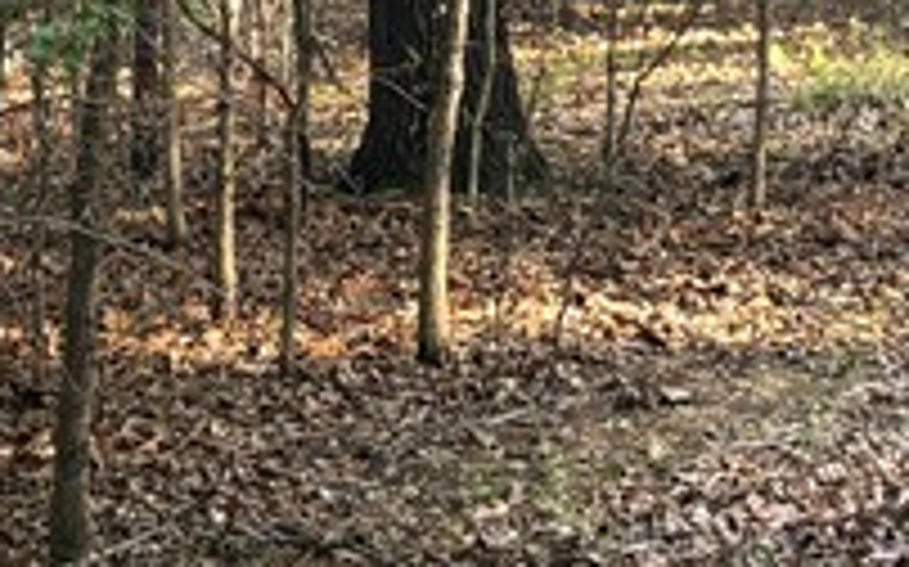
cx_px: 310
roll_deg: +0.0
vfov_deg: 9.3
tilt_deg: -8.2
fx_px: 3466
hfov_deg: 14.9
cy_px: -4
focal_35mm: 140
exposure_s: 1/114
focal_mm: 5.96
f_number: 1.6
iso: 125
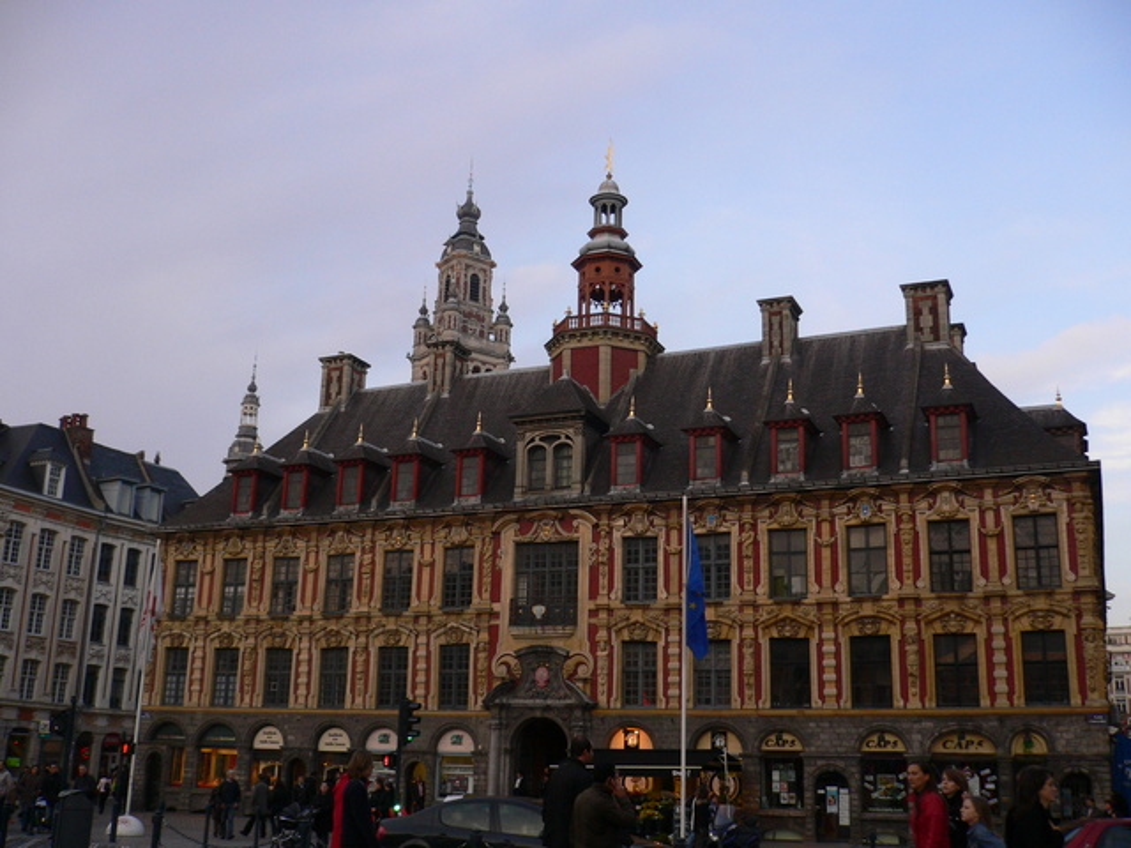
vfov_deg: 40.7
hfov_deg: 52.6
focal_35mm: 35
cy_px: 424
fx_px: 1144
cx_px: 566
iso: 100
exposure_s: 1/100
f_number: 2.8
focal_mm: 5.8
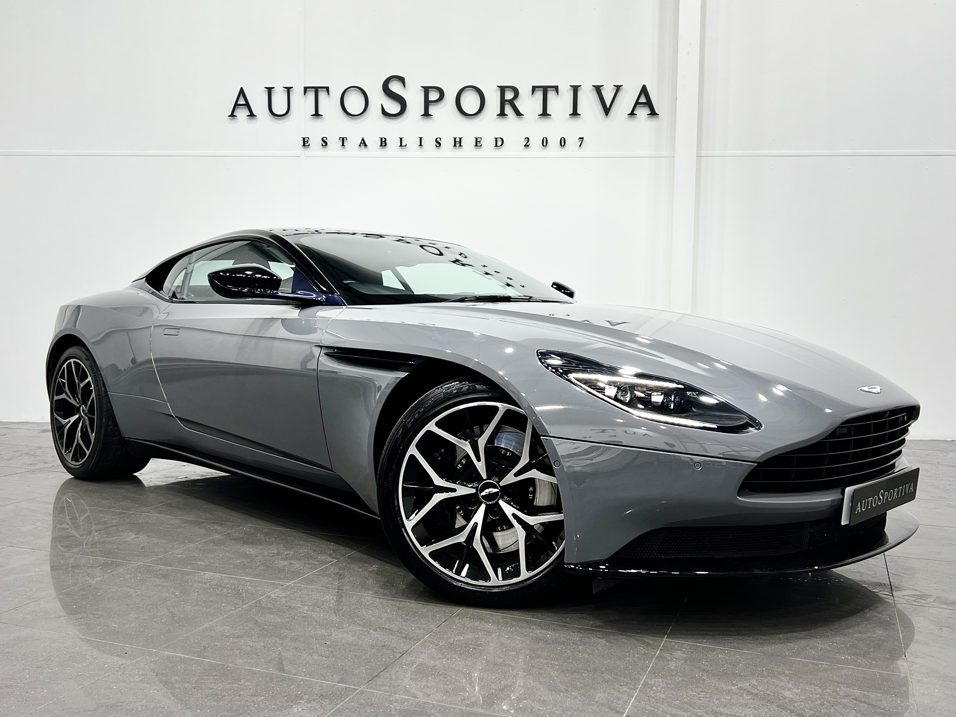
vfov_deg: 53.1
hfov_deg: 67.3
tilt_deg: -3.0
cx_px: 478
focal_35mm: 26
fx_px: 718
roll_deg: -1.7
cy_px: 358
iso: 40
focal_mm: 5.7
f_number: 1.5
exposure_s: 1/208
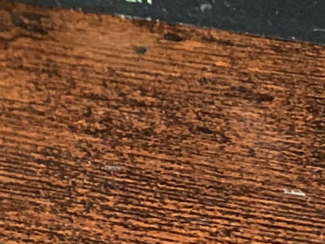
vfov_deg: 8.7
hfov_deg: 11.3
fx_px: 1418
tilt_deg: -15.8
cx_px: -403
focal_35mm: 151
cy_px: -393
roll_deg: +4.6
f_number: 1.8
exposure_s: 1/32
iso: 400
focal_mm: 4.25
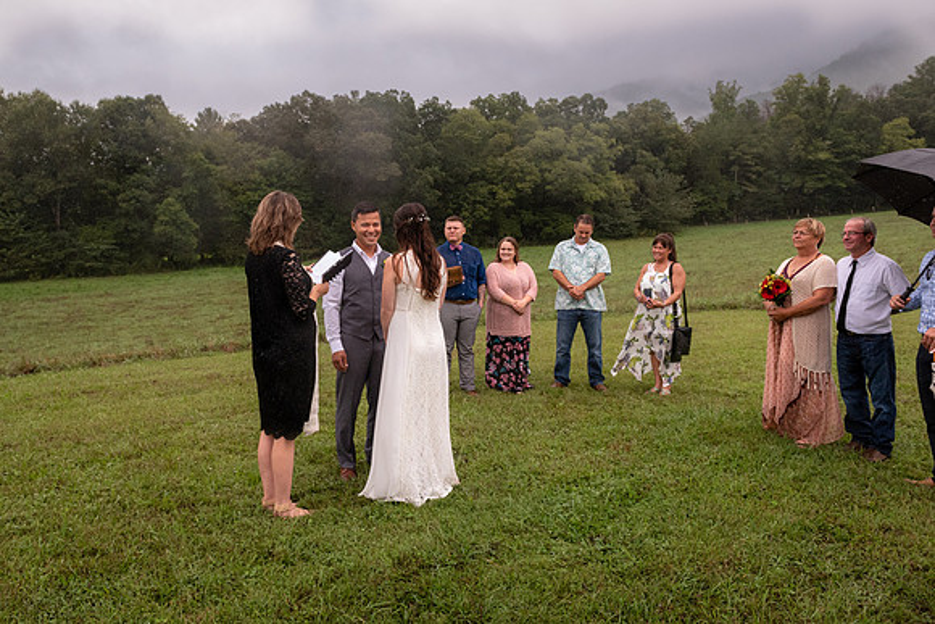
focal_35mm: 26
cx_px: 425
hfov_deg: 68.8
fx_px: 681
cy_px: 283
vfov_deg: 49.2
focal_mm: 24
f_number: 6.3
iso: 1800
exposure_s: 1/4000
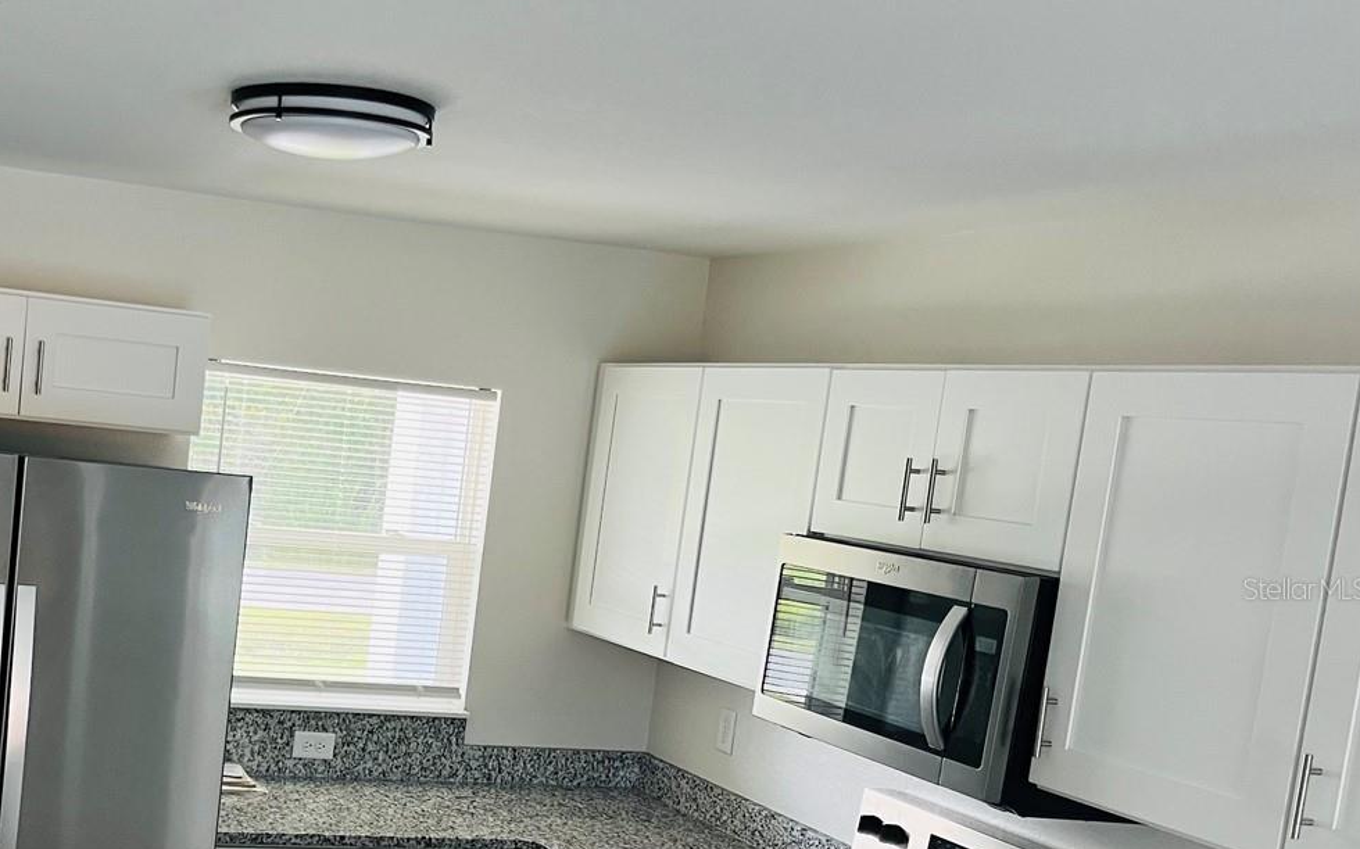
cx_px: 264
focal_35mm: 45
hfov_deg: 42.3
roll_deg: -5.2
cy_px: 588
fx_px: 1668
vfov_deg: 28.3
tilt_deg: -7.3
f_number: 1.6
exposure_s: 1/66
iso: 125
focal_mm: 5.1
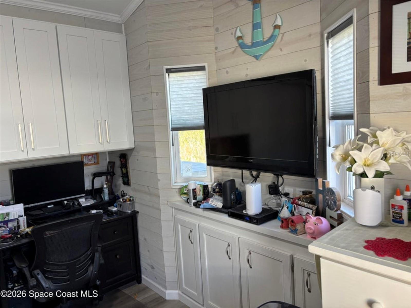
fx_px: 309
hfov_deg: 67.3
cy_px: 154
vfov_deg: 53.1
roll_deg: +2.7
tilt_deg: -4.6
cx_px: 206
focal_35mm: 26
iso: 80
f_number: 1.6
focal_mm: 5.96
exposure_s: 1/60
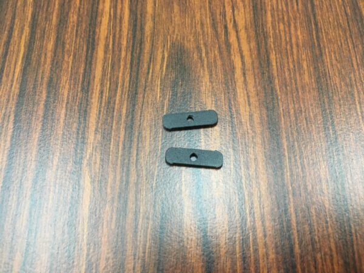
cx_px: 182
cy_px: 136
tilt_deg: -68.7
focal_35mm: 29
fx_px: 305
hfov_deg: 61.7
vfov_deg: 48.2
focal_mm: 4.15
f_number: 2.2
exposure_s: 1/24
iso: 200
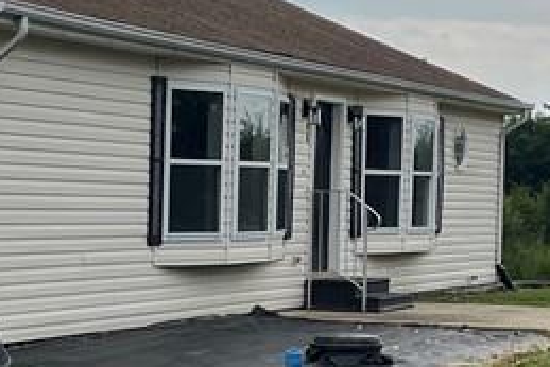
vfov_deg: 12.8
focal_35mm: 107
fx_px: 1636
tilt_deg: -2.8
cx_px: -142
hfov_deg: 18.0
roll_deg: -0.8
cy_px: 267
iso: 50
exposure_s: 1/1721
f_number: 1.6
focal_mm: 5.1
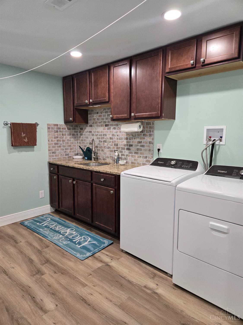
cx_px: 122
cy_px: 162
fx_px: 215
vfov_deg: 73.9
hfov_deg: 58.9
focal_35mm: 23
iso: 250
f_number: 1.8
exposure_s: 1/120
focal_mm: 5.4
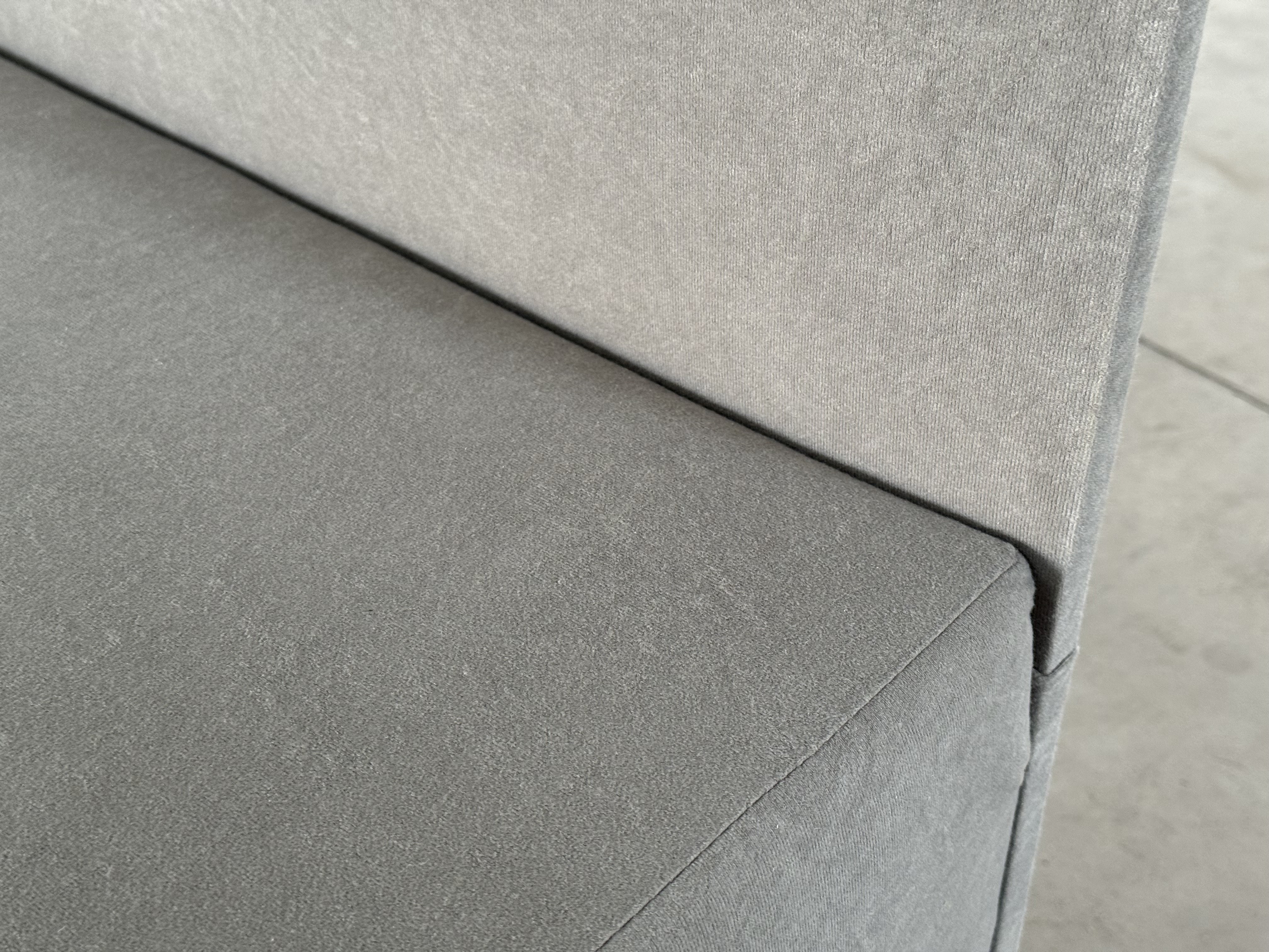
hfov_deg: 39.7
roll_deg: +0.0
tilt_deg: -37.4
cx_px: 634
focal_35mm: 48
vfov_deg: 30.3
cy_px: 476
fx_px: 1760
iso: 125
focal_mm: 6.76
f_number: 1.78
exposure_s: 1/60
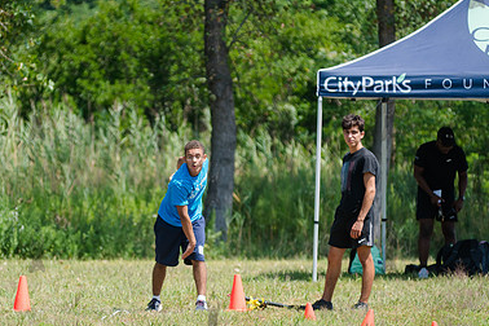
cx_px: 192
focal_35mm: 324
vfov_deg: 4.2
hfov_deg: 6.4
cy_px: 182
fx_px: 4401
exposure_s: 1/1600
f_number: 4
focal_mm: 200
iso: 250
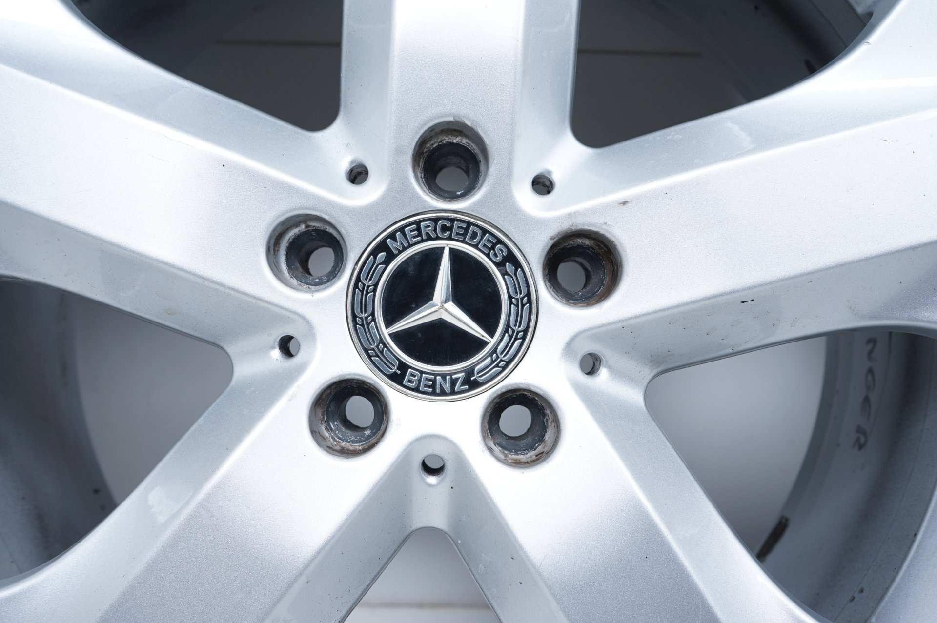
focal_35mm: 31
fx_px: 806
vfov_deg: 42.3
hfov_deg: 60.3
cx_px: 468
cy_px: 312
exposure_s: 1/100
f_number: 7.1
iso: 250
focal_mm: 31
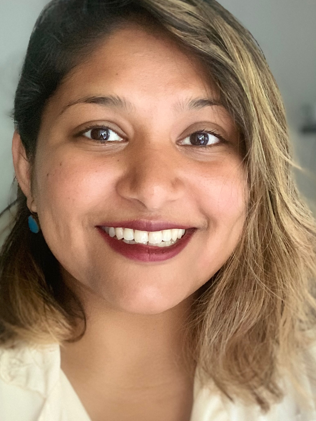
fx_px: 584
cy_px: 196
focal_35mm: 48
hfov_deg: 30.2
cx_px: 142
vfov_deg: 39.6
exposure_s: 1/30
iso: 320
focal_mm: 2.87
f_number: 2.2
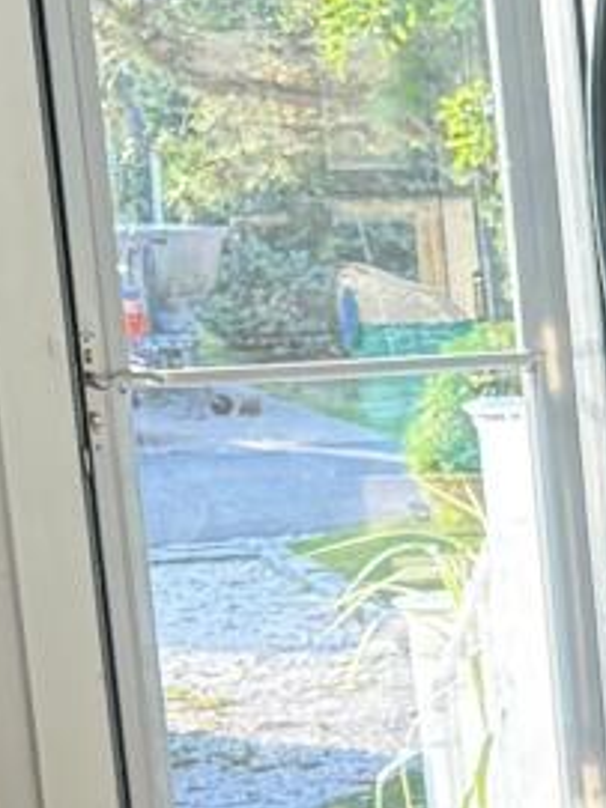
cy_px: 942
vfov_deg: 11.0
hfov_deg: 7.6
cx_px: 1594
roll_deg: +1.2
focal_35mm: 177
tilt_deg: -12.5
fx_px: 4135
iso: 200
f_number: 1.78
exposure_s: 1/184
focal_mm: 6.76
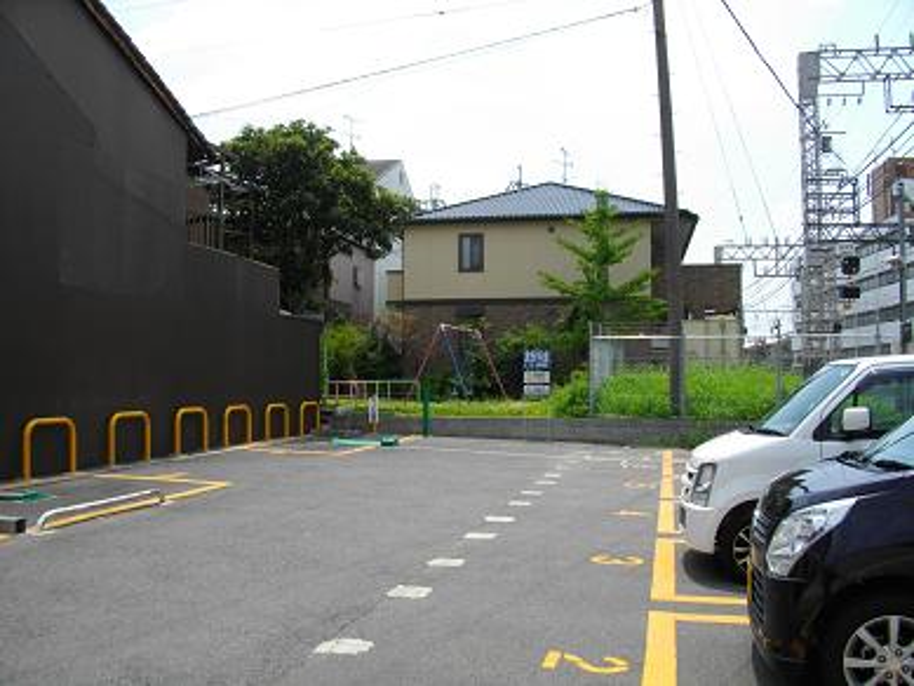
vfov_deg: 44.2
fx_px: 845
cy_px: 343
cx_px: 457
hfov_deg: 56.8
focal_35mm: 32
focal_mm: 5.7
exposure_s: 1/400
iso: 100
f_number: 5.5
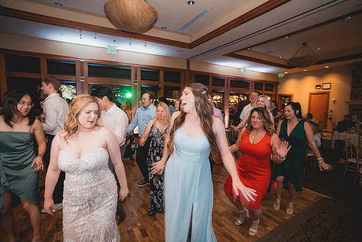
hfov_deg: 93.3
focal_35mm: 17
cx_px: 181
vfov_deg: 70.5
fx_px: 171
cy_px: 121
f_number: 2.8
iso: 1000
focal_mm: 17
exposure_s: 1/20
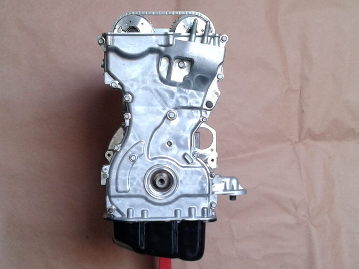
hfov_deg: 55.4
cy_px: 134
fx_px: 342
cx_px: 180
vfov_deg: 42.9
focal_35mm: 33
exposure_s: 1/33
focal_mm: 3.3
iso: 50
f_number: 2.2
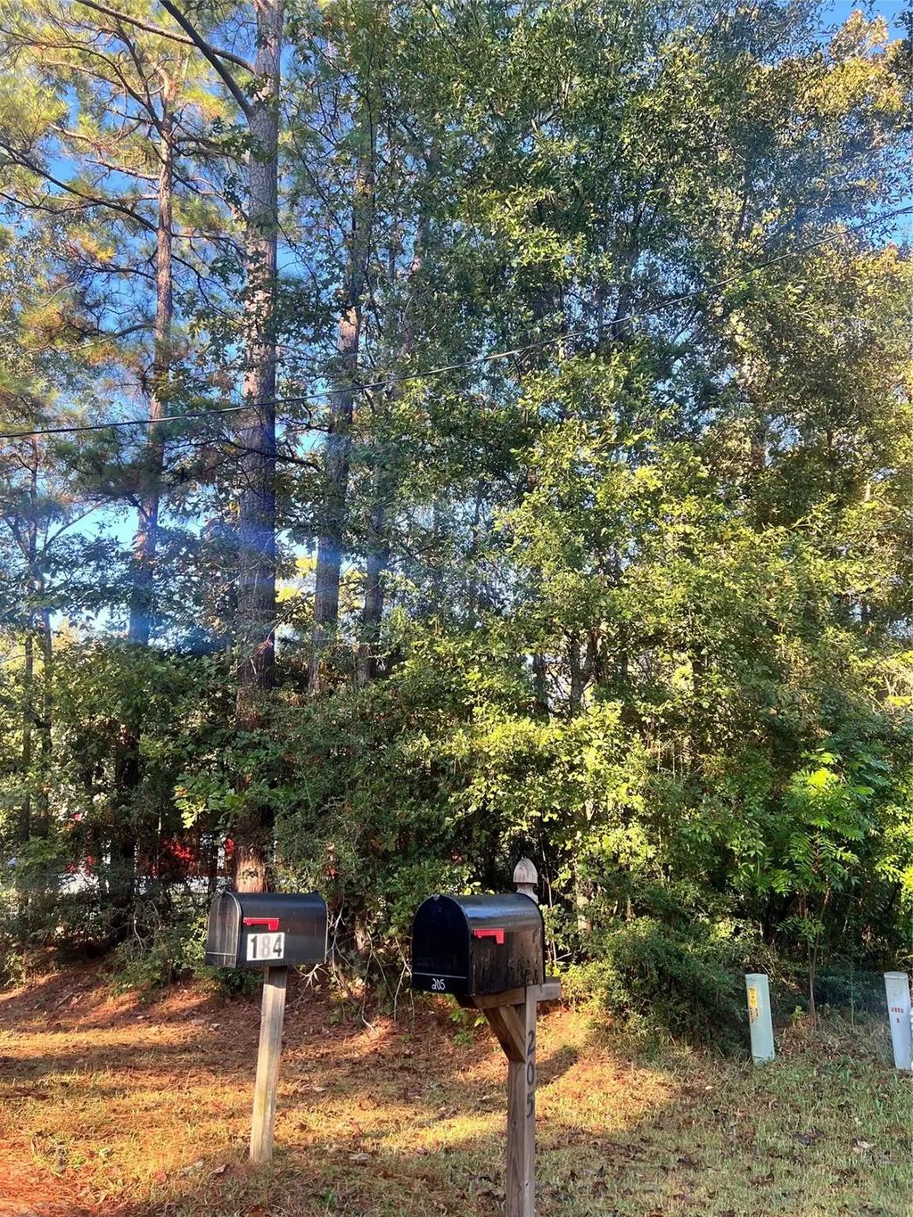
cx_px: 456
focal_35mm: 26
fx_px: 914
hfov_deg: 53.1
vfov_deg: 67.3
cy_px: 608
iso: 40
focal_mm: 5.7
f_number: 1.5
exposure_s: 1/198
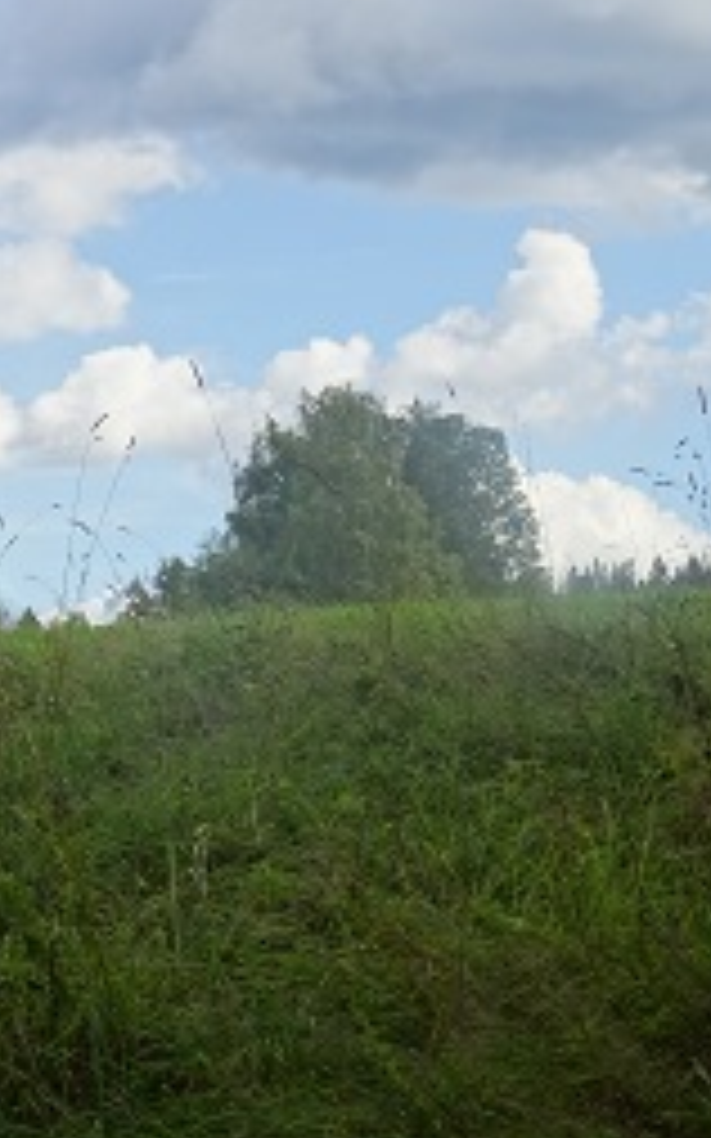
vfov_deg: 18.3
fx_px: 3536
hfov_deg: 11.4
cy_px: 630
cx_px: 99
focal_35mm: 114
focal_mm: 11.66
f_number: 4.5
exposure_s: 1/250
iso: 80
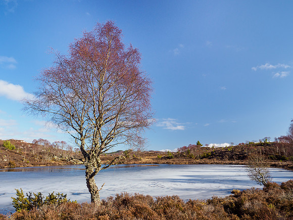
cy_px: 110
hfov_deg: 71.6
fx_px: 203
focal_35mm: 24
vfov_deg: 56.8
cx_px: 146
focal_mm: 12
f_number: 7.1
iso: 200
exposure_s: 1/80
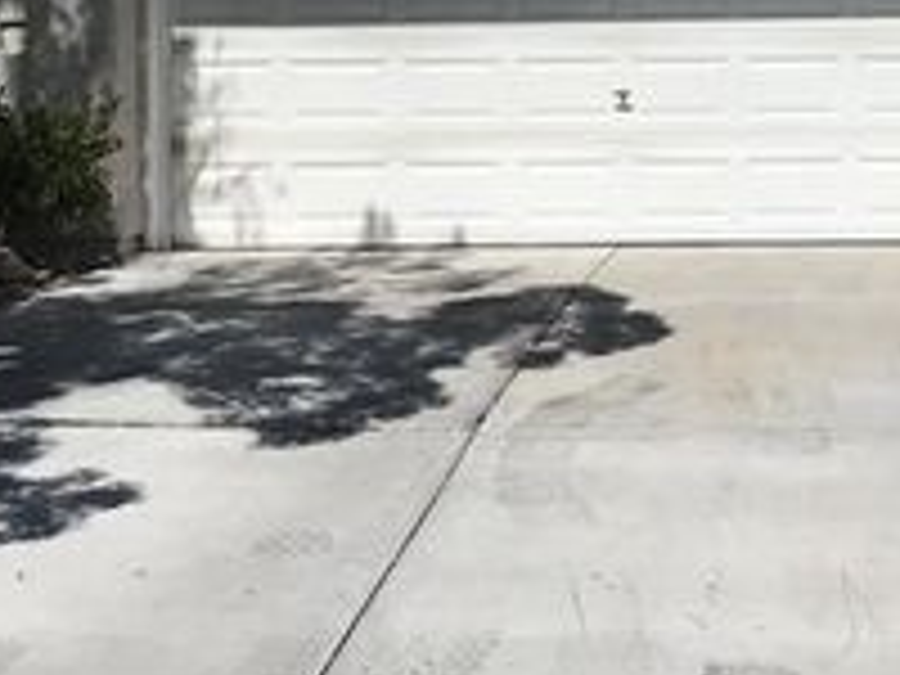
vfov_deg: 20.7
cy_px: 106
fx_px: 1820
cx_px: 846
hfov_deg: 26.6
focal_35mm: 70
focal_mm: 3.99
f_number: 1.8
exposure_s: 1/5988
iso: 20
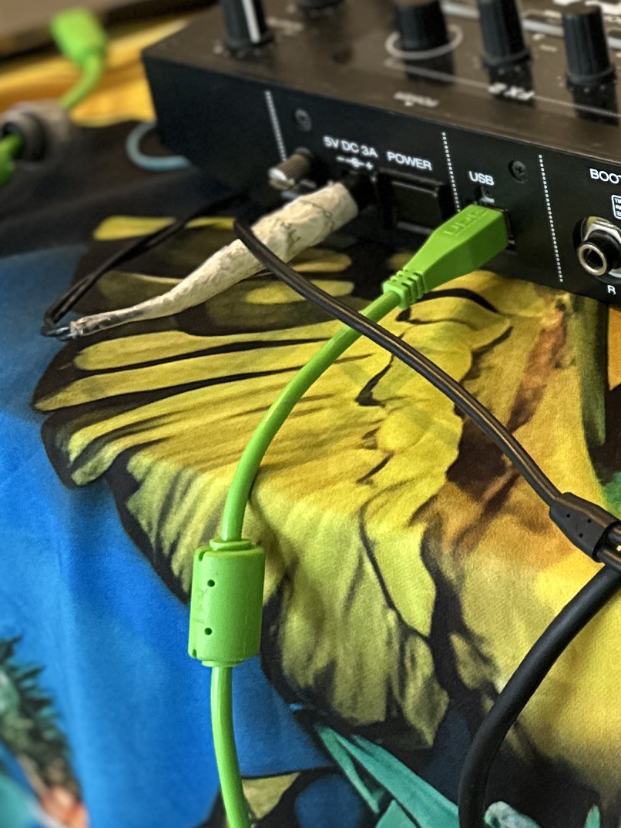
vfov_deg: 21.4
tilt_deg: -27.7
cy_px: 102
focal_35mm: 90
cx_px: 1045
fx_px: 2153
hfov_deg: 14.7
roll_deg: +4.3
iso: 125
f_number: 1.78
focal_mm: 6.86
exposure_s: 1/100
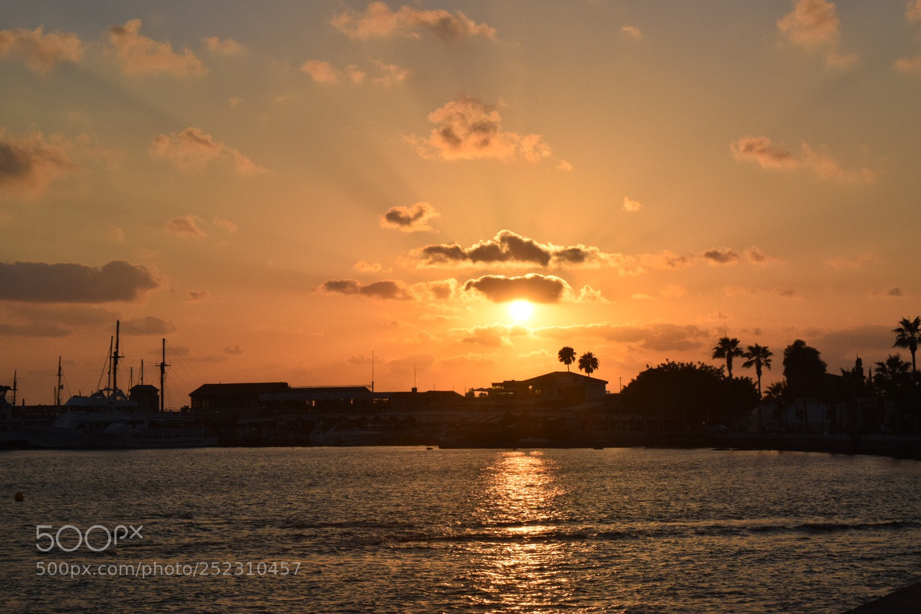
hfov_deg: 26.0
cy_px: 307
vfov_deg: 17.5
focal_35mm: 78
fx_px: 1996
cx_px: 460
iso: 200
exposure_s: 1/640
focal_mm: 52
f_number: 13
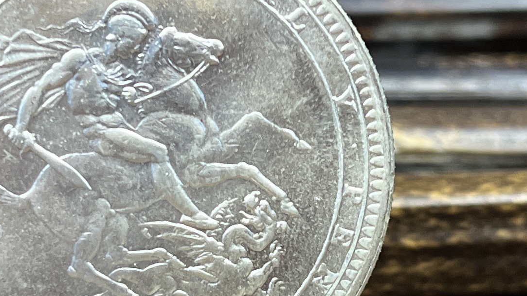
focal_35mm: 79
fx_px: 1104
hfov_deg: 26.4
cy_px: 208
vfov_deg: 15.2
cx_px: 118
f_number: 1.6
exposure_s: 1/104
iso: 125
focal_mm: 5.1
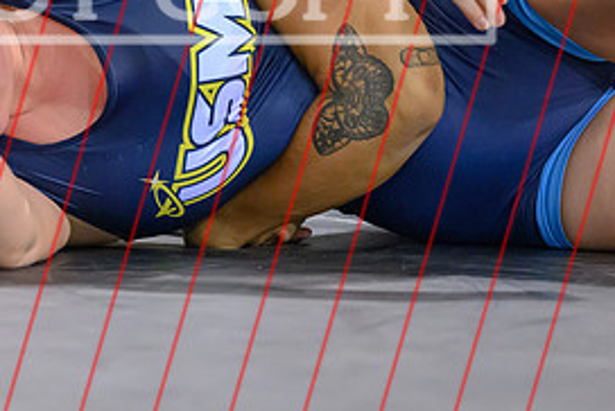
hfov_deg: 3.7
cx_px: 79
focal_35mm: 550
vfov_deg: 2.5
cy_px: 135
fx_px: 9406
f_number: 2.8
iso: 8000
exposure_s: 1/800
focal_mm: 200
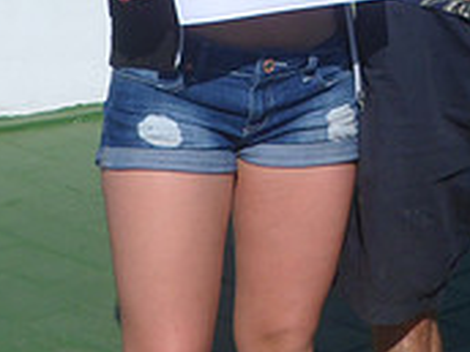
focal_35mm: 142
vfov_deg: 10.1
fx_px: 1928
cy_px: -201
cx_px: 377
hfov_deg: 13.8
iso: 80
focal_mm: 7.8
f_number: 4.2
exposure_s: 1/1500
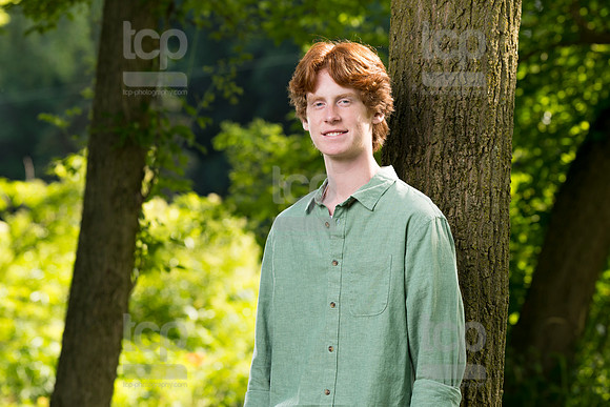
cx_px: 301
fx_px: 2547
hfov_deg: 13.7
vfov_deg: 9.1
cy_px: 184
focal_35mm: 150
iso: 160
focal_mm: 125
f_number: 4.5
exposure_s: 1/250
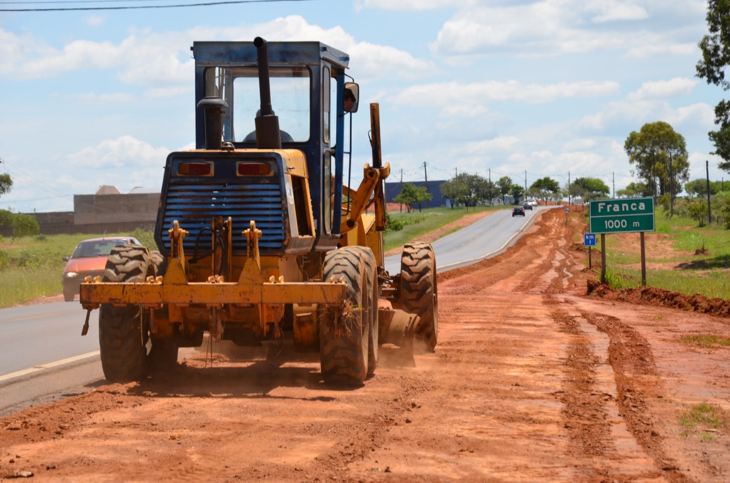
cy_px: 242
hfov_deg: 17.1
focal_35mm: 120
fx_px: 2428
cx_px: 365
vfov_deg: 11.4
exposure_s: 1/250
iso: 100
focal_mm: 80
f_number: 8
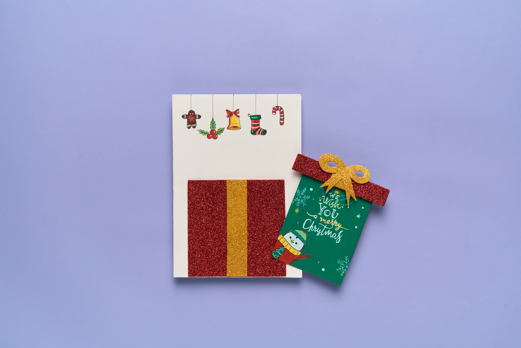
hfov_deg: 35.6
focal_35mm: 56
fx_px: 810
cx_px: 260
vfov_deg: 24.2
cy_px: 174
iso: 100
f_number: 9
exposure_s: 1/125
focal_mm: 56
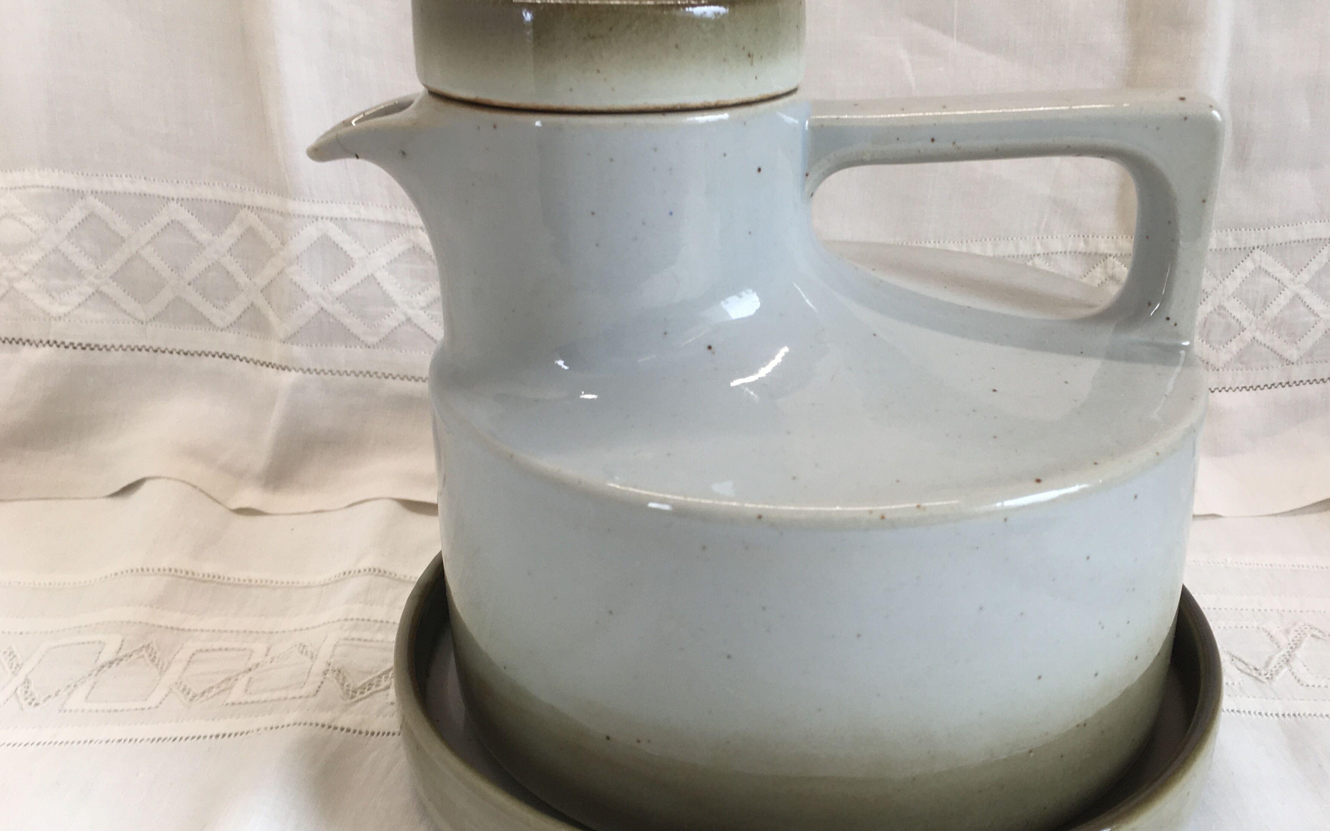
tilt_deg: -22.6
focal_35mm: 35
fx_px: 1269
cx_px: 728
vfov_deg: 36.3
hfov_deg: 55.2
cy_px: 439
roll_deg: -1.1
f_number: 2.2
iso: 25
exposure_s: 1/50
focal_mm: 4.15
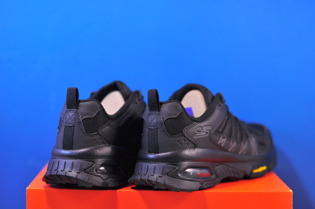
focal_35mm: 77
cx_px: 161
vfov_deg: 17.7
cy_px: 103
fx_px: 673
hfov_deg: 26.4
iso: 250
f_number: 2
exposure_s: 1/320
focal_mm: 50
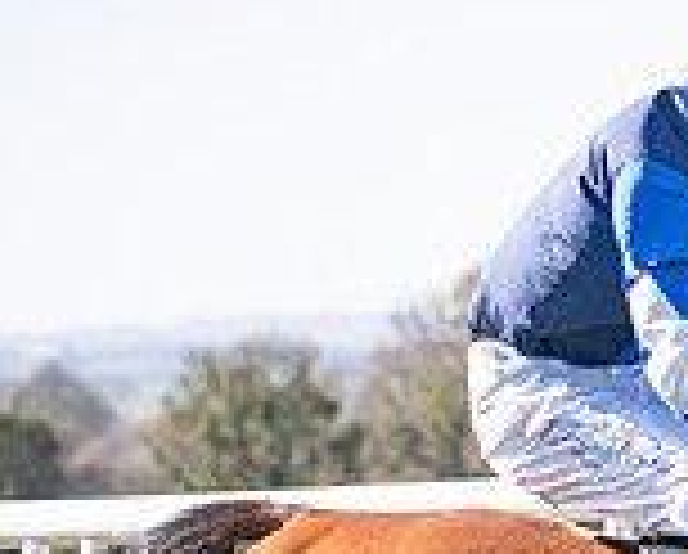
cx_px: 819
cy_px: 771
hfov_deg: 4.1
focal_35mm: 469
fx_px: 9568
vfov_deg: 3.3
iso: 200
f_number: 4
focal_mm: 82
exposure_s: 1/1600
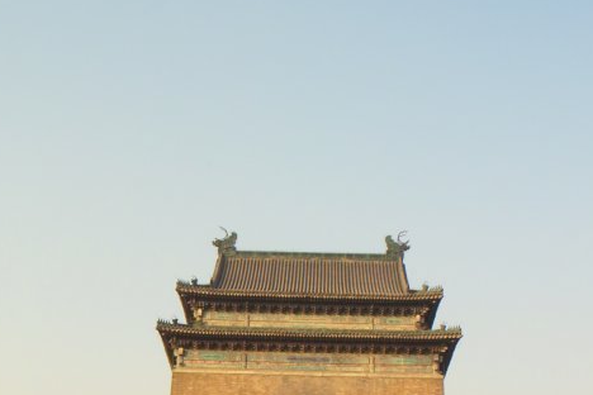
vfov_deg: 18.5
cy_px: 460
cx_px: 319
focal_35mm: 70
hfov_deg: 28.8
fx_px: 1153
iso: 200
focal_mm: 24
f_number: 10
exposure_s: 1/200
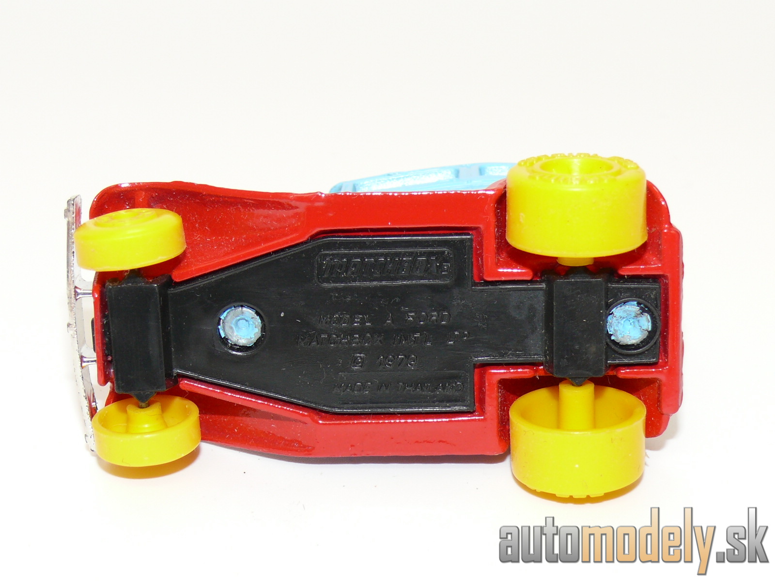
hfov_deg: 22.0
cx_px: 388
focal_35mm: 89
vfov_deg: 16.6
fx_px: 1993
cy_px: 290
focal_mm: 12.5
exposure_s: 1/30
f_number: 4
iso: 100
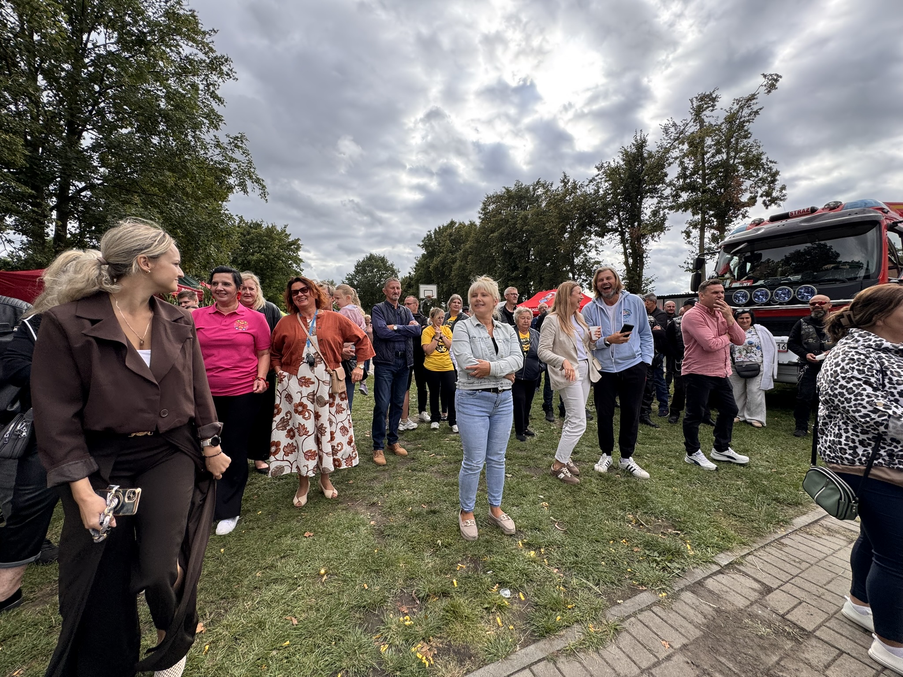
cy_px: 338
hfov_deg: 102.1
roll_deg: +1.5
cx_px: 452
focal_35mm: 14
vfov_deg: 85.7
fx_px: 365
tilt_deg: -3.1
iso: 40
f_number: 2.2
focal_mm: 2.22
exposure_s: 1/512
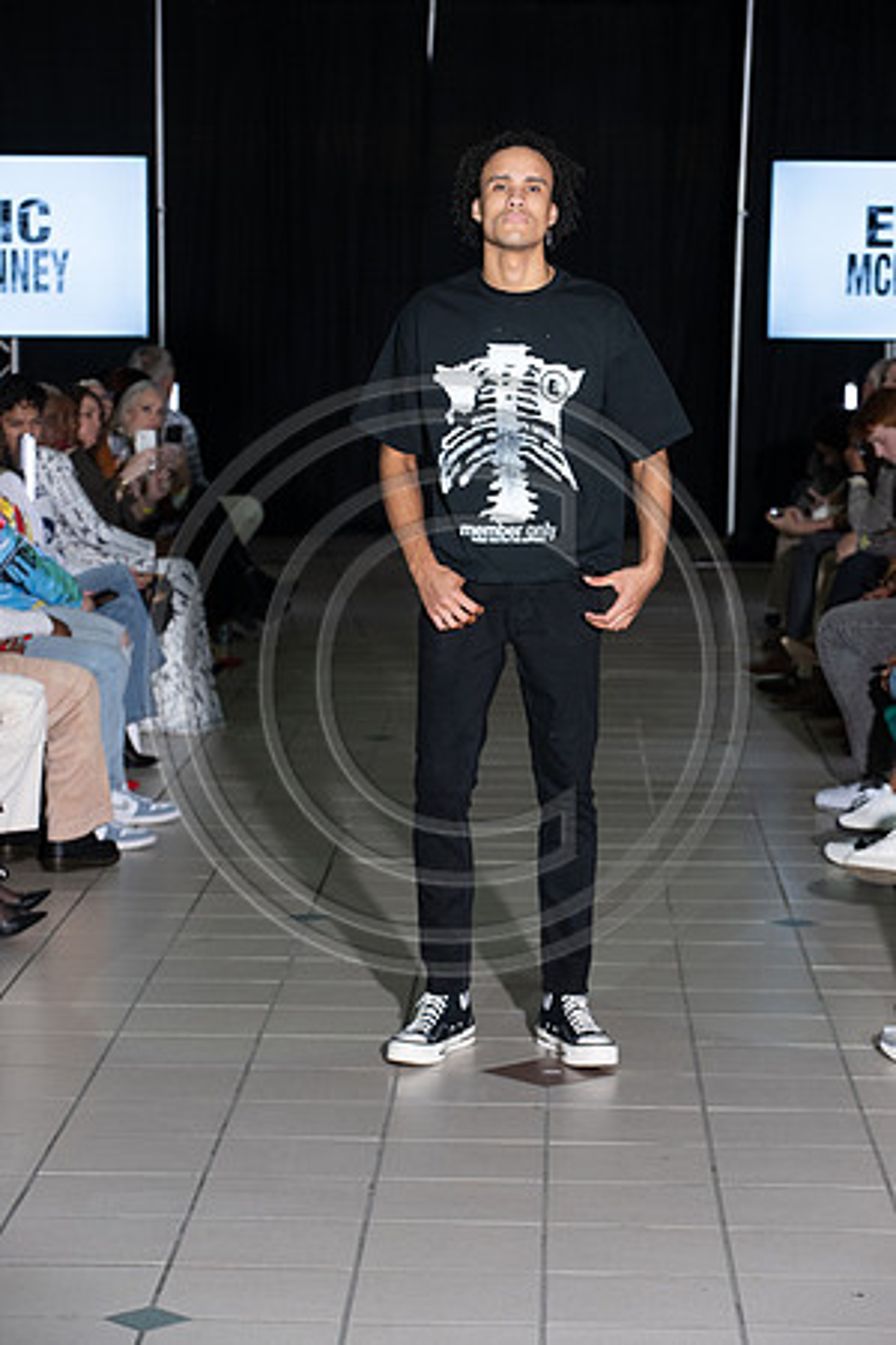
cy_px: 672
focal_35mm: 100
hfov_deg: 13.7
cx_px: 448
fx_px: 3733
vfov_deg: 20.4
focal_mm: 100
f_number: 5.6
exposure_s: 1/160
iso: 1250
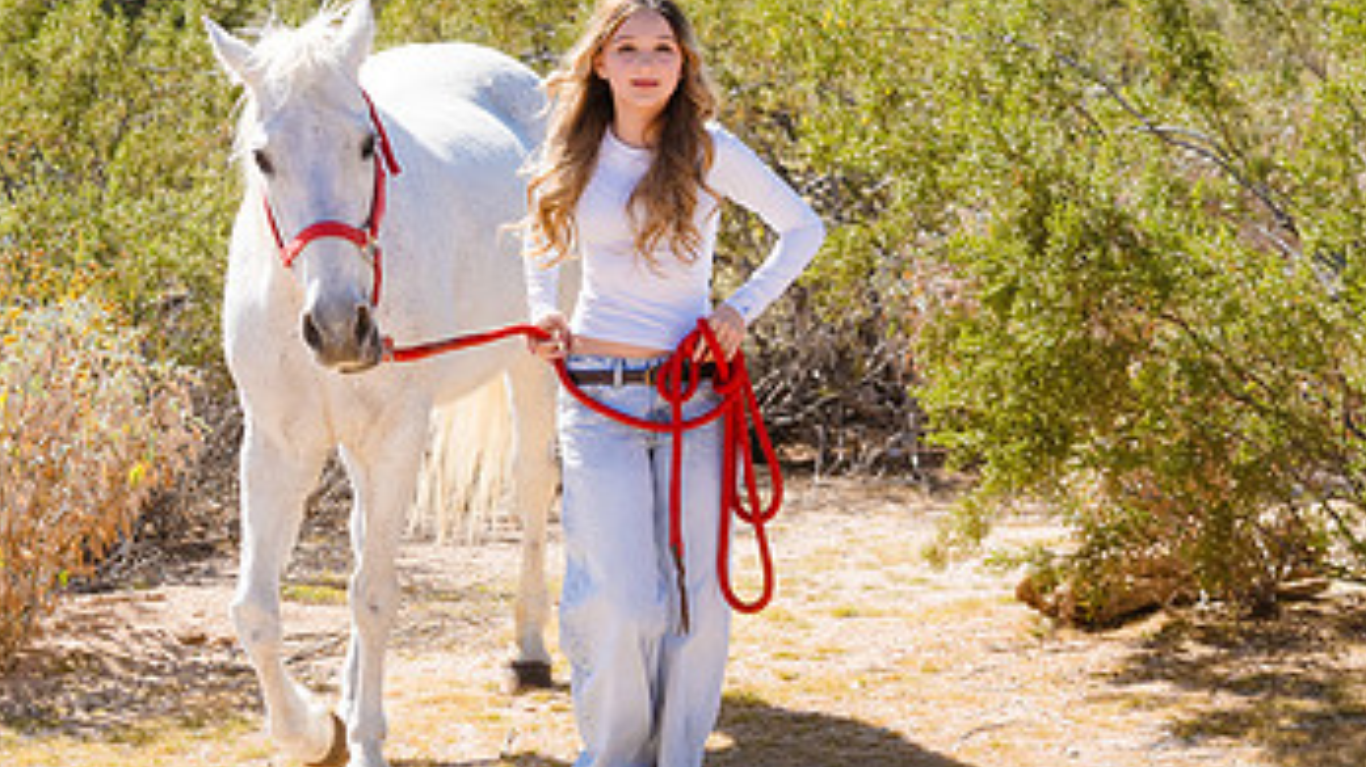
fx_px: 5649
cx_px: 890
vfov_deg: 7.8
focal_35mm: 156
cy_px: 234
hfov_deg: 13.8
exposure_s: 1/800
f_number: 5.6
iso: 250
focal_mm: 89
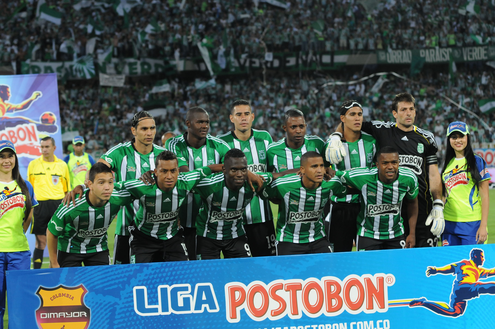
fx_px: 1751
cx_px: 248
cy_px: 164
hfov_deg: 16.1
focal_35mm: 128
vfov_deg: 10.7
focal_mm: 85
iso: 800
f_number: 4
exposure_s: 1/250
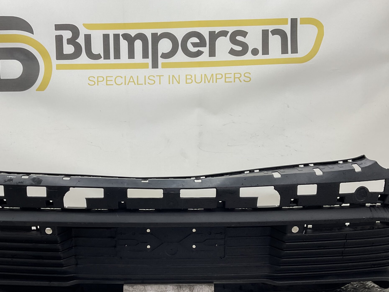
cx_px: 161
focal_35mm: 40
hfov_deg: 46.6
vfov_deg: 35.8
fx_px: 450
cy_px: 177
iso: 25
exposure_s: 1/120
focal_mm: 3
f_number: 1.8
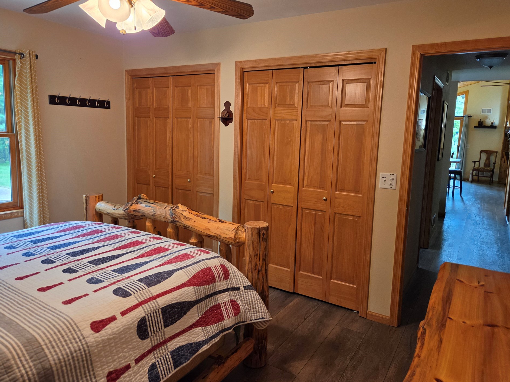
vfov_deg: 54.8
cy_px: 175
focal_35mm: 25
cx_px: 250
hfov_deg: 69.4
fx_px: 368
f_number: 1.8
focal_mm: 5.4
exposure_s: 1/120
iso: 250
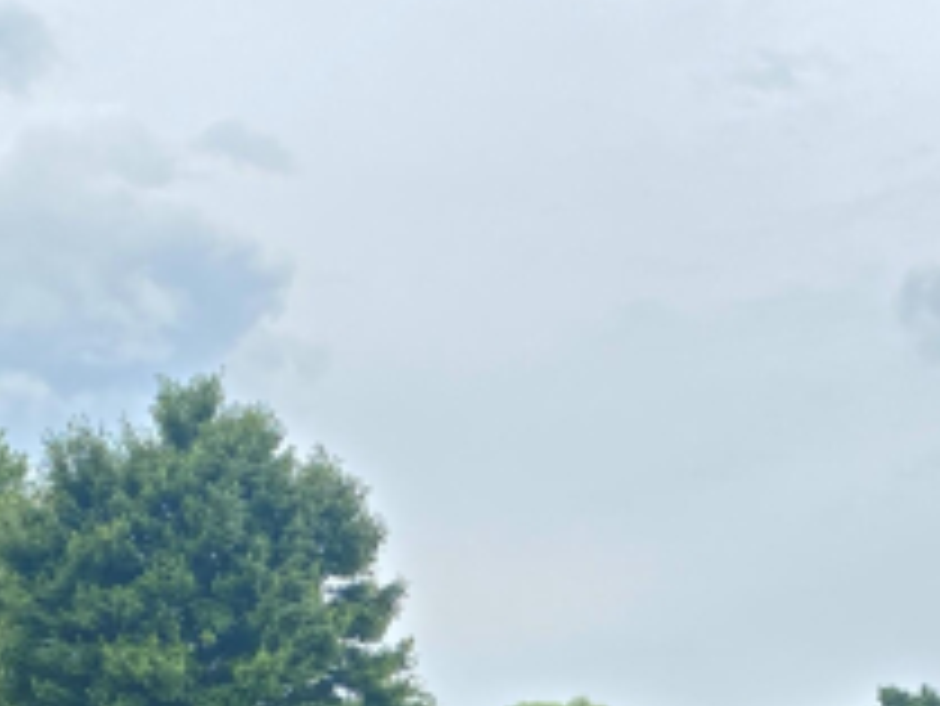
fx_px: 2255
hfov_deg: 23.1
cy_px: 1093
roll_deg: +0.4
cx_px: 807
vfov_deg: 16.1
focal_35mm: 83
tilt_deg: -2.8
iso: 32
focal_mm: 4.25
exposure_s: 1/2890
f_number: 1.8
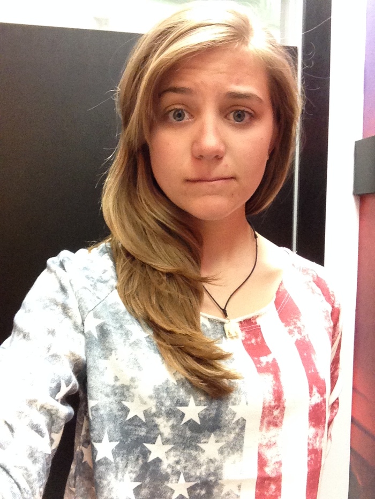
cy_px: 250
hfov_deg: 40.7
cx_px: 188
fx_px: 505
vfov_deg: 52.6
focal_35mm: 35
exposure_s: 1/20
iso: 250
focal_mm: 2.18
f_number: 2.4
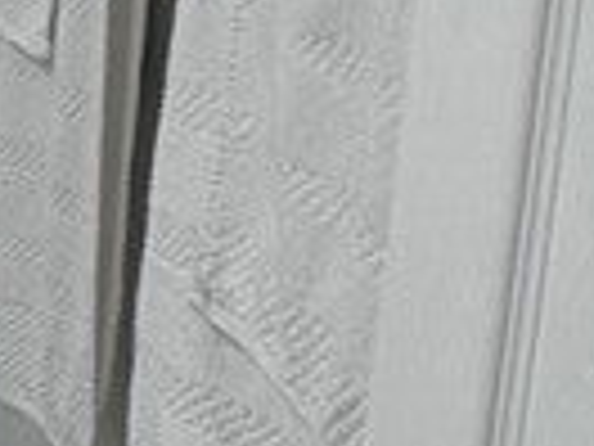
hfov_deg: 14.1
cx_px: -706
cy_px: -59
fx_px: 1870
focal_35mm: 109
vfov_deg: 13.3
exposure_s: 1/120
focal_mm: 2.22
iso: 100
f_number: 2.2
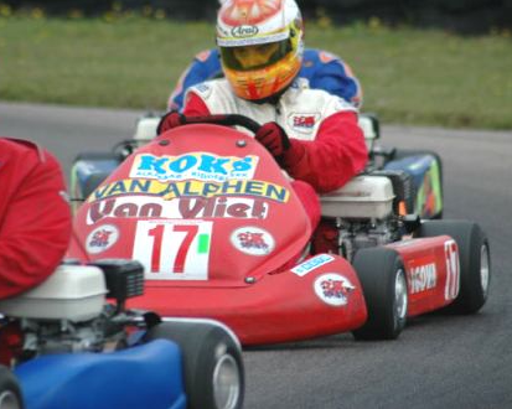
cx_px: 258
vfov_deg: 3.0
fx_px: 7740
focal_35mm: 511
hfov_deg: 3.8
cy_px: 204
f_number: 5.6
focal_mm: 300
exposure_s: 1/640
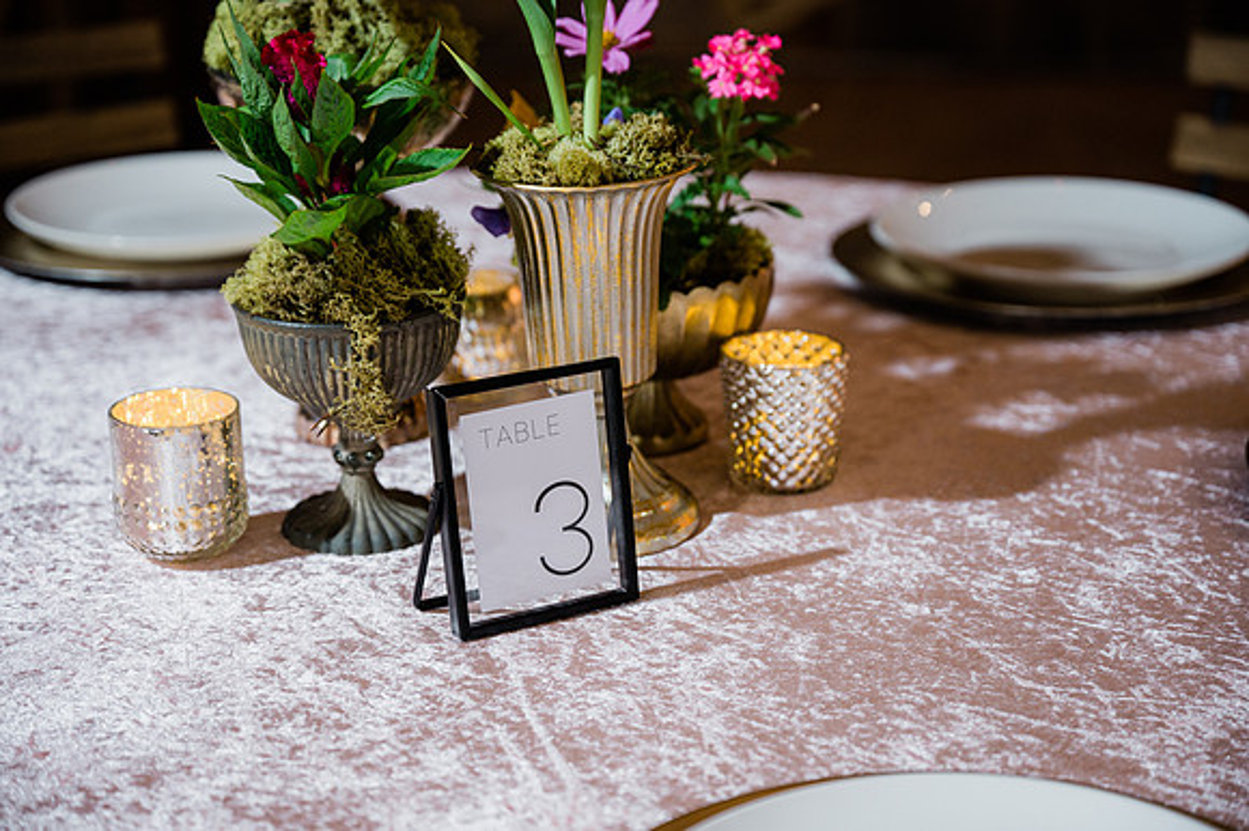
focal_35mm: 70
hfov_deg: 28.9
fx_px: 2427
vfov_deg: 19.4
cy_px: 416
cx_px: 624
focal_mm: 70
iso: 500
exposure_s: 1/200
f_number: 3.5
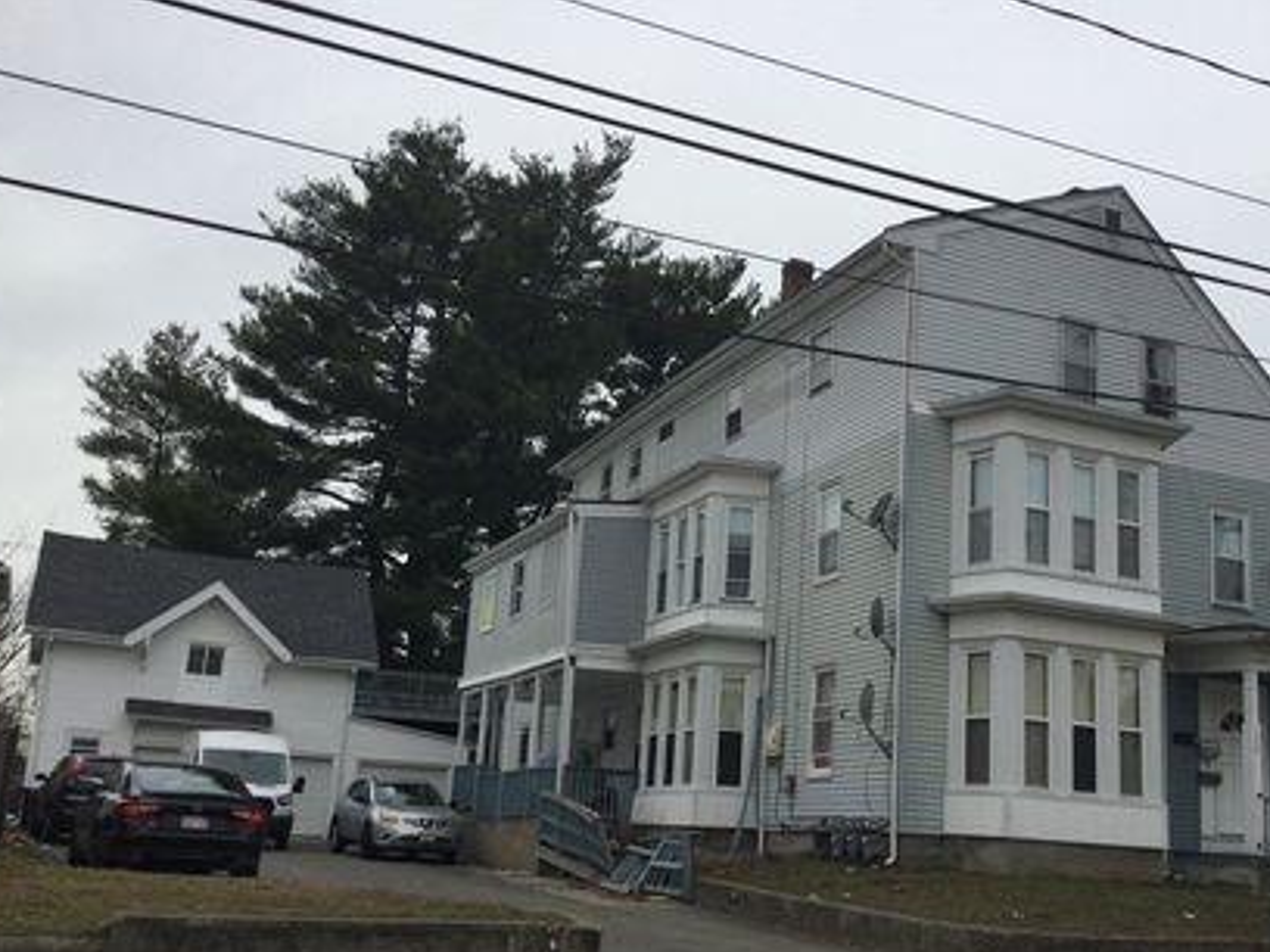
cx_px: 731
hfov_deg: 48.8
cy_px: 580
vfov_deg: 37.5
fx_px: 1394
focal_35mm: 38
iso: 25
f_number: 2.4
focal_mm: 3.3
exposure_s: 1/1942
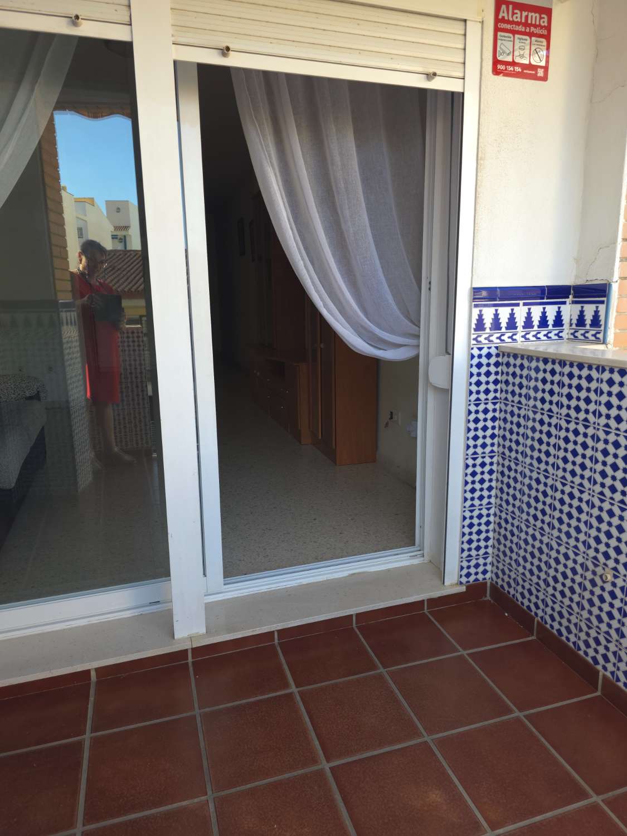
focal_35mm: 23
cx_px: 314
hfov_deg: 58.9
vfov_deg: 73.9
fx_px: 555
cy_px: 418
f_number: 1.7
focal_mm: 6.3
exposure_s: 1/100
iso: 25
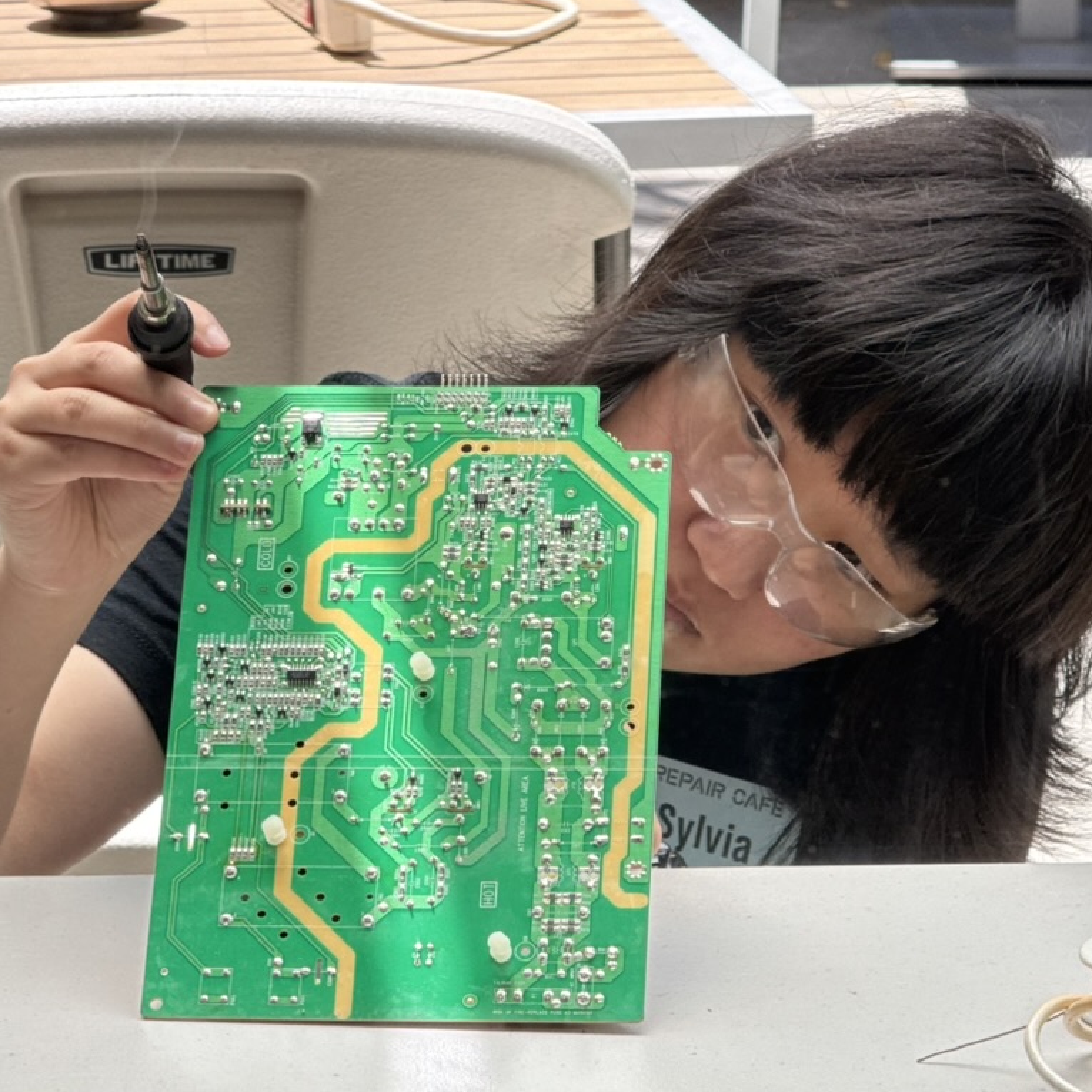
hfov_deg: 12.3
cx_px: 571
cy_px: 547
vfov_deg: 12.3
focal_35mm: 142
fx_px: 5068
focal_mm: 15.66
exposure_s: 1/185
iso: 64
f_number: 2.8
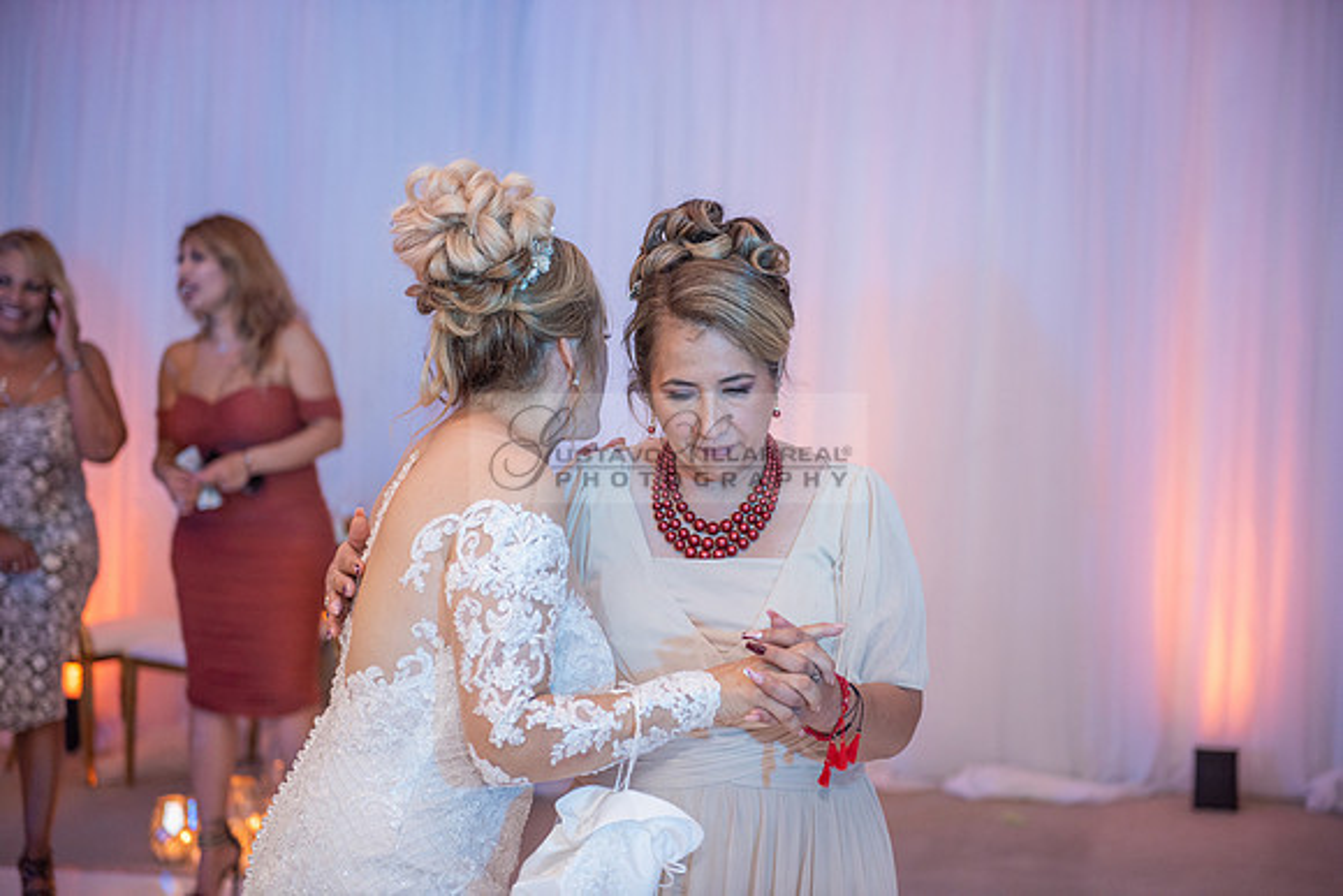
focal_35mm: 70
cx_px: 672
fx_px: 2612
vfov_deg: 19.5
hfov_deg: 28.8
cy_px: 448
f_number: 2.8
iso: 1000
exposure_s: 1/160
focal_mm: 70
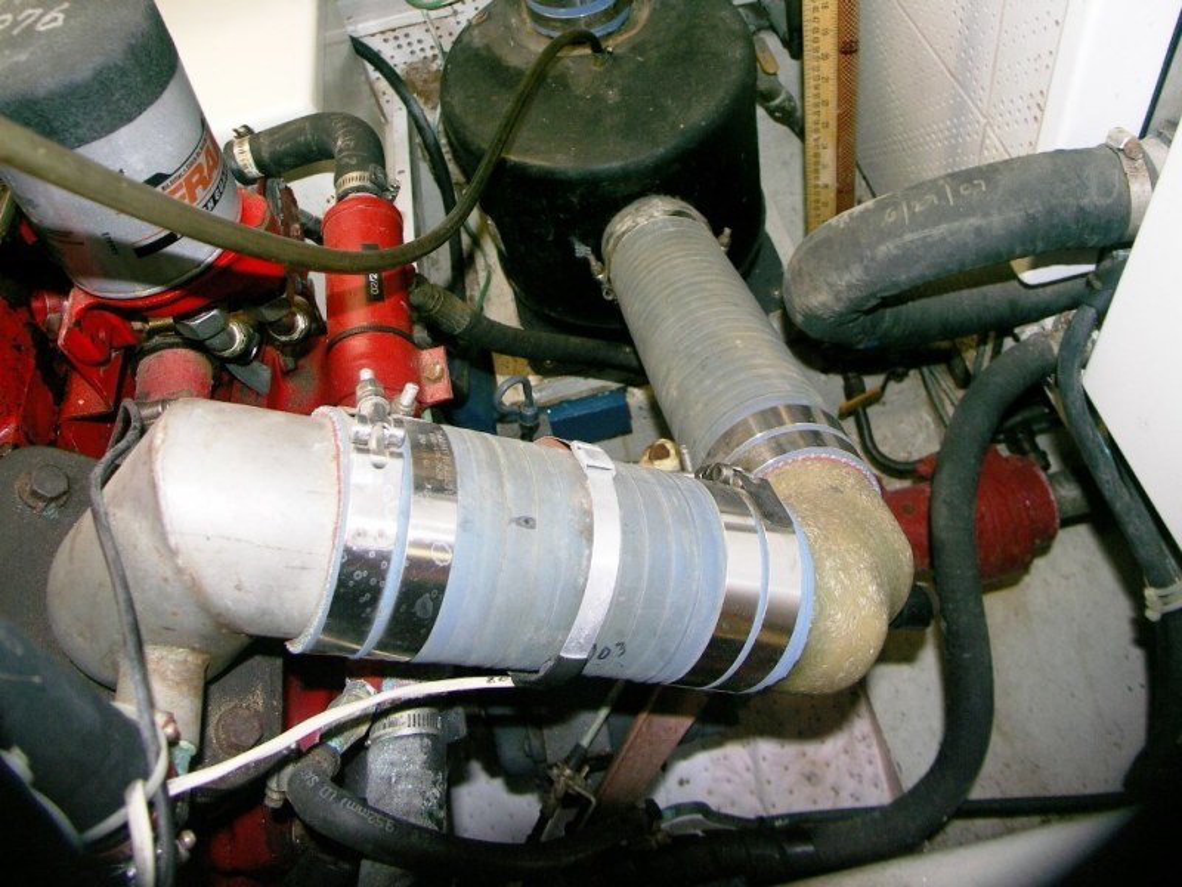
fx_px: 956
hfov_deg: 63.4
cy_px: 444
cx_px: 591
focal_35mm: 28
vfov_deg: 49.7
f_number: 2.8
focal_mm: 7.2
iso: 200
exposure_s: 1/50
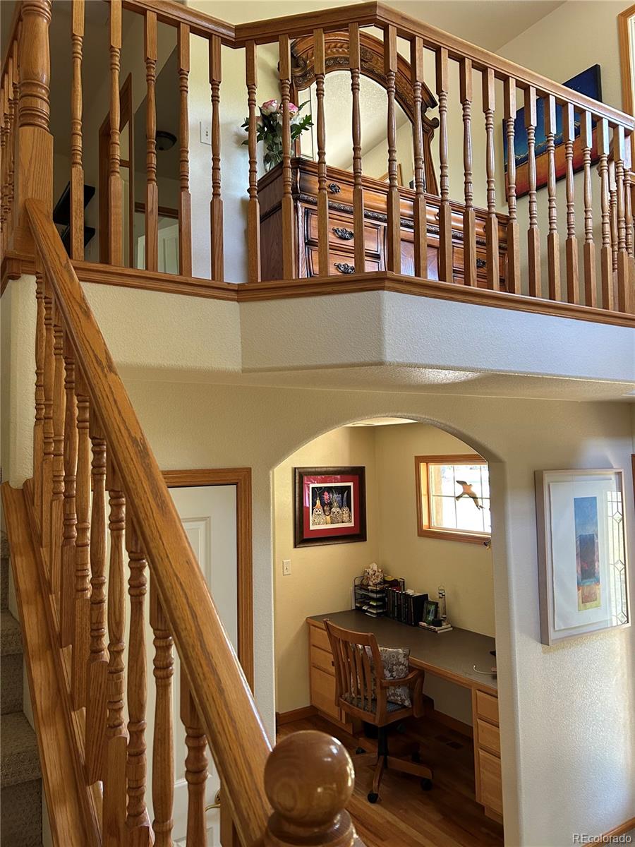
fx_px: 636
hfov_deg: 53.1
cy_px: 424
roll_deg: +1.6
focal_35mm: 26
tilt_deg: +4.9
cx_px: 318
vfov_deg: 67.3
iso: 200
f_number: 1.5
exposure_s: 1/60
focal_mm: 5.7
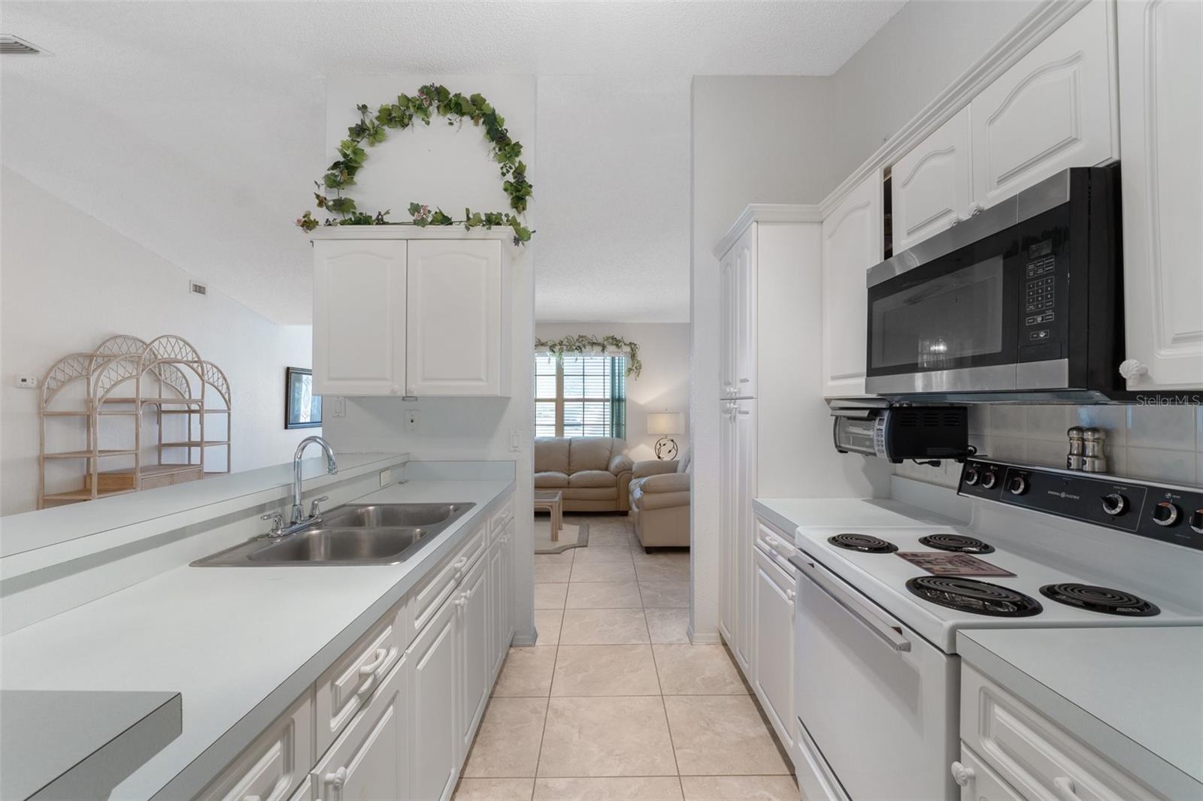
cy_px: 400
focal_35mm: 16
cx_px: 602
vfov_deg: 74.6
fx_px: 526
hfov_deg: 97.6
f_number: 8
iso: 250
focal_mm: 10.5
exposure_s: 1/2
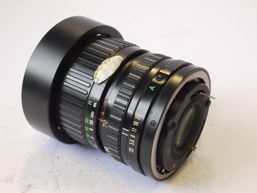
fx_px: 445
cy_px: 96
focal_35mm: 60
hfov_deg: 32.2
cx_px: 128
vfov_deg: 24.4
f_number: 10
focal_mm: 30
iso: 800
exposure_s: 1/40
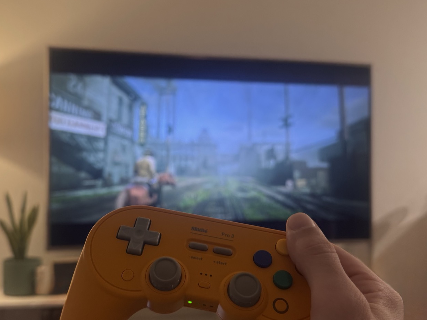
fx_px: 382
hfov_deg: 58.3
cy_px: 164
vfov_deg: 45.4
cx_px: 201
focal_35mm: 31
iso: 250
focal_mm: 6.76
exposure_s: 1/60
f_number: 1.78
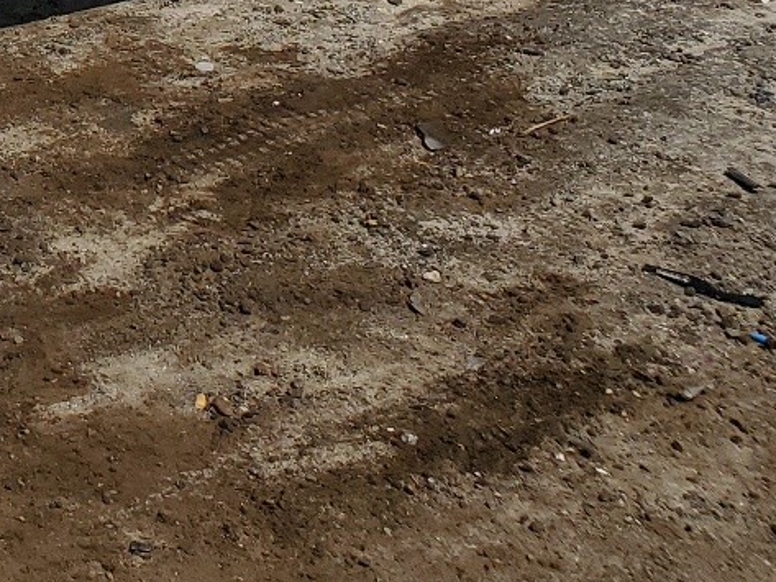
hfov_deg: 20.3
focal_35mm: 88
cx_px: -233
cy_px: -384
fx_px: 1973
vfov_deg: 15.1
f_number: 1.5
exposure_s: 1/5000
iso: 50
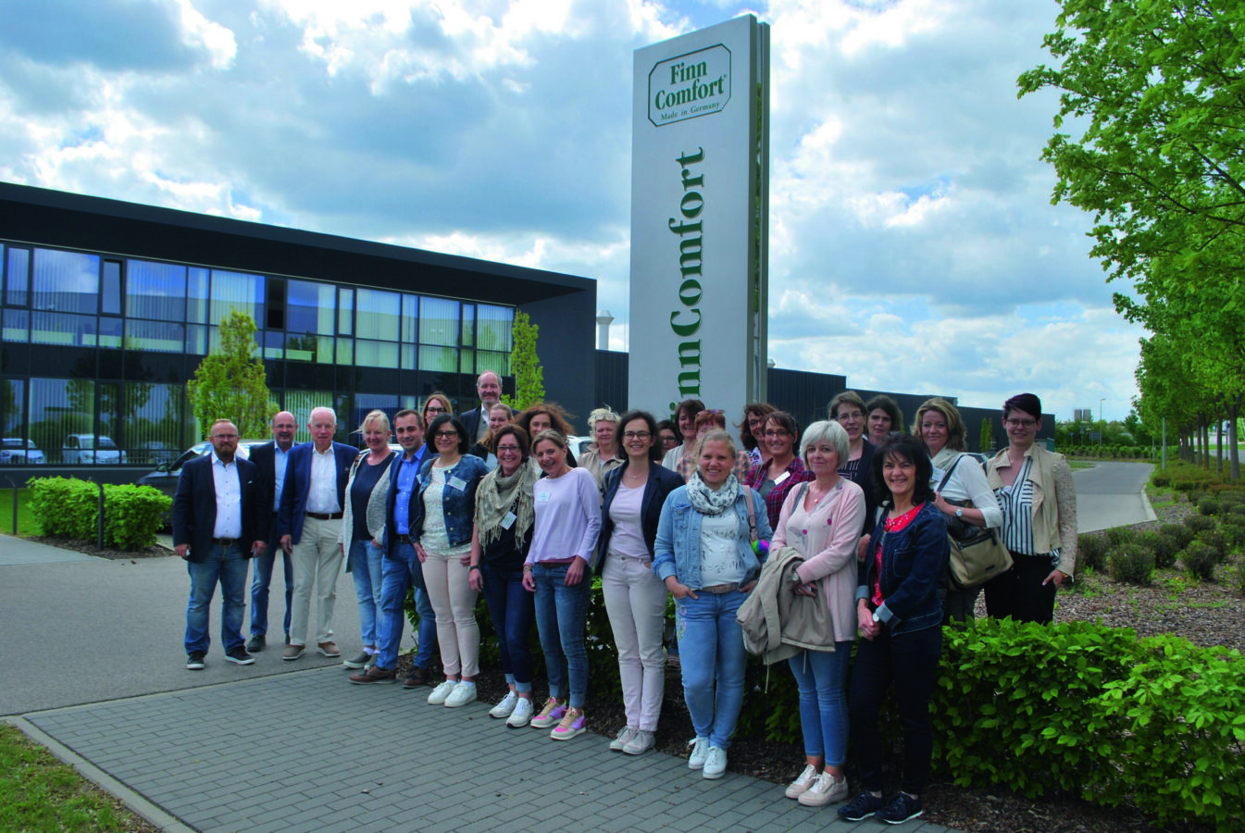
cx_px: 622
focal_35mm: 27
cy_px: 416
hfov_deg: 67.3
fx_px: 935
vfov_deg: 48.0
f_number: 8
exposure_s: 1/250
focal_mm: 18
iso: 100
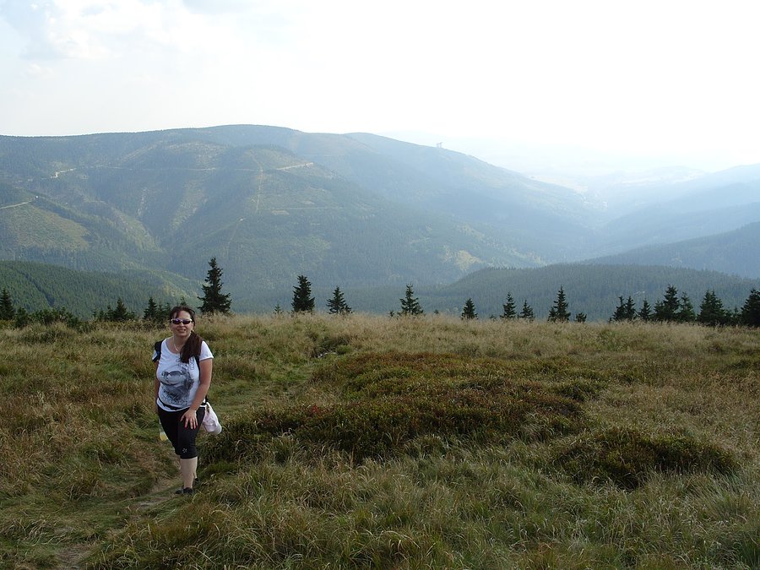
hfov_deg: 52.6
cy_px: 285
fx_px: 768
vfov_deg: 40.7
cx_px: 380
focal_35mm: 35
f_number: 5.7
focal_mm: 7.8
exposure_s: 1/350
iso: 80
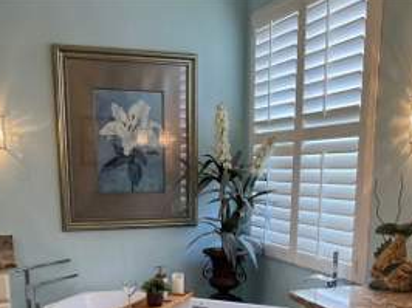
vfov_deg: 29.6
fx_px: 559
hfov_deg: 40.5
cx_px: 198
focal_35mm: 47
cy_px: 274
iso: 100
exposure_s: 1/120
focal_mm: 5.7
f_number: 1.5
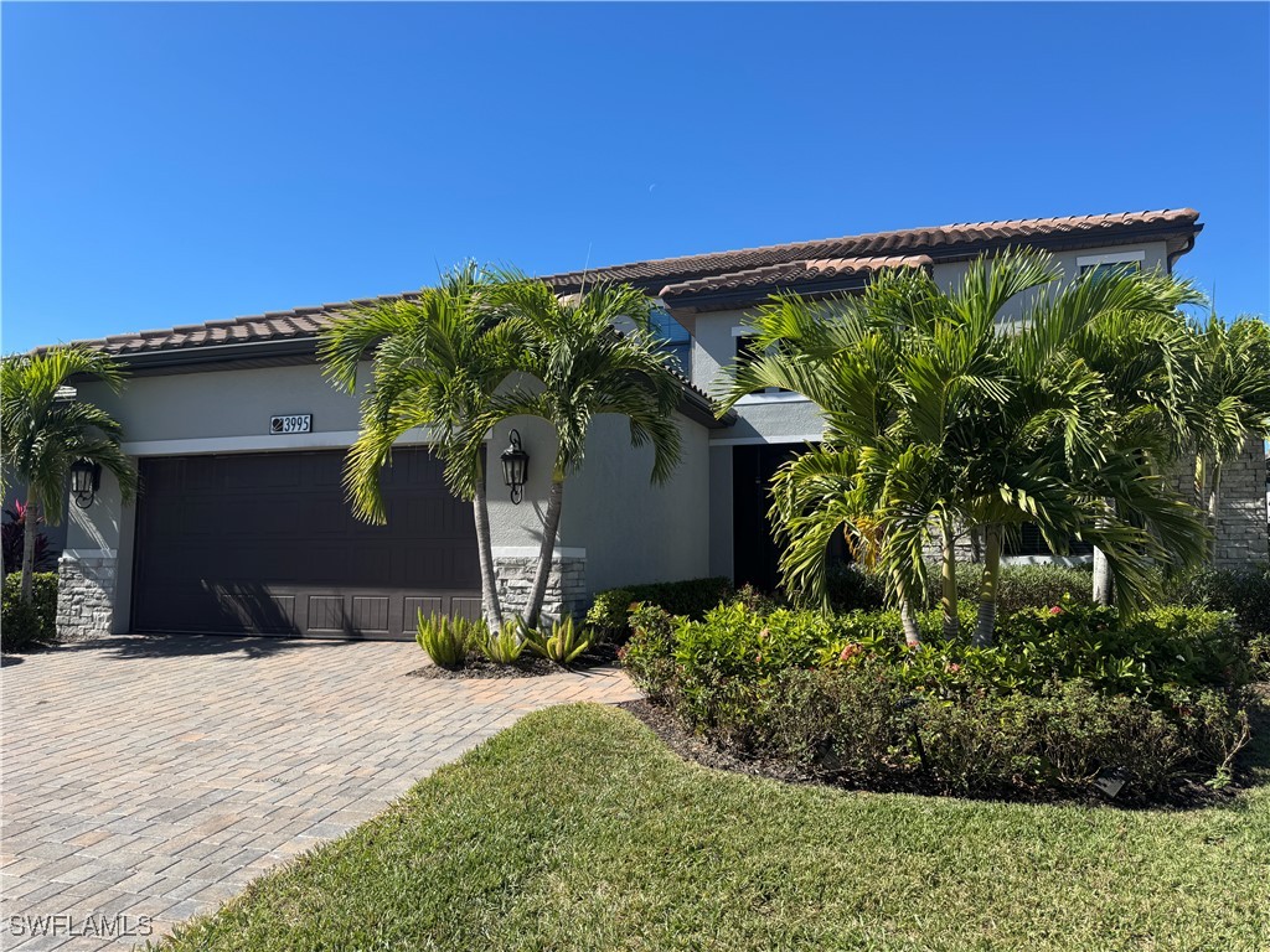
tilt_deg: +5.3
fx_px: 881
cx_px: 635
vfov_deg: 56.8
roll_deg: -0.5
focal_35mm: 24
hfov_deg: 71.6
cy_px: 476
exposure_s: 1/3096
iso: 80
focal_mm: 6.76
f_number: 1.78
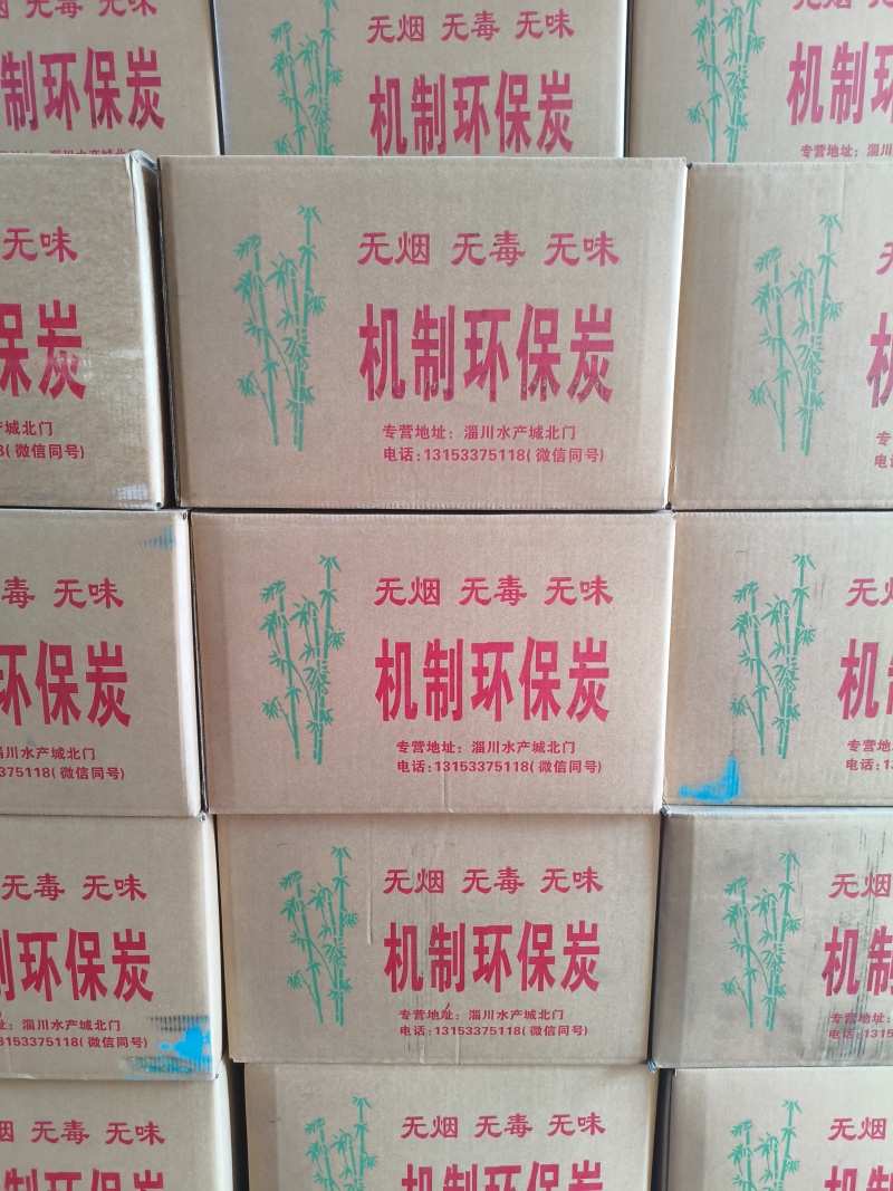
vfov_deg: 67.3
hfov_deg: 53.1
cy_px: 596
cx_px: 446
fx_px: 894
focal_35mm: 26
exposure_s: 1/50
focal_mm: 4.94
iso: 640
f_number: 1.5
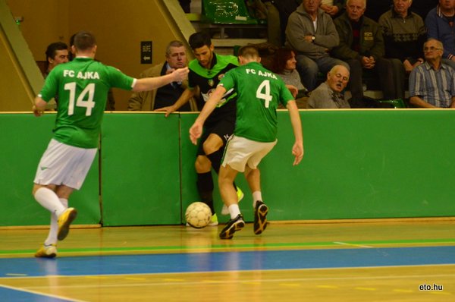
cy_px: 151
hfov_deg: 8.1
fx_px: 3218
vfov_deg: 5.4
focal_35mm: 255
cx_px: 228
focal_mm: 170
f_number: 5
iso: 4000
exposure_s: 1/400
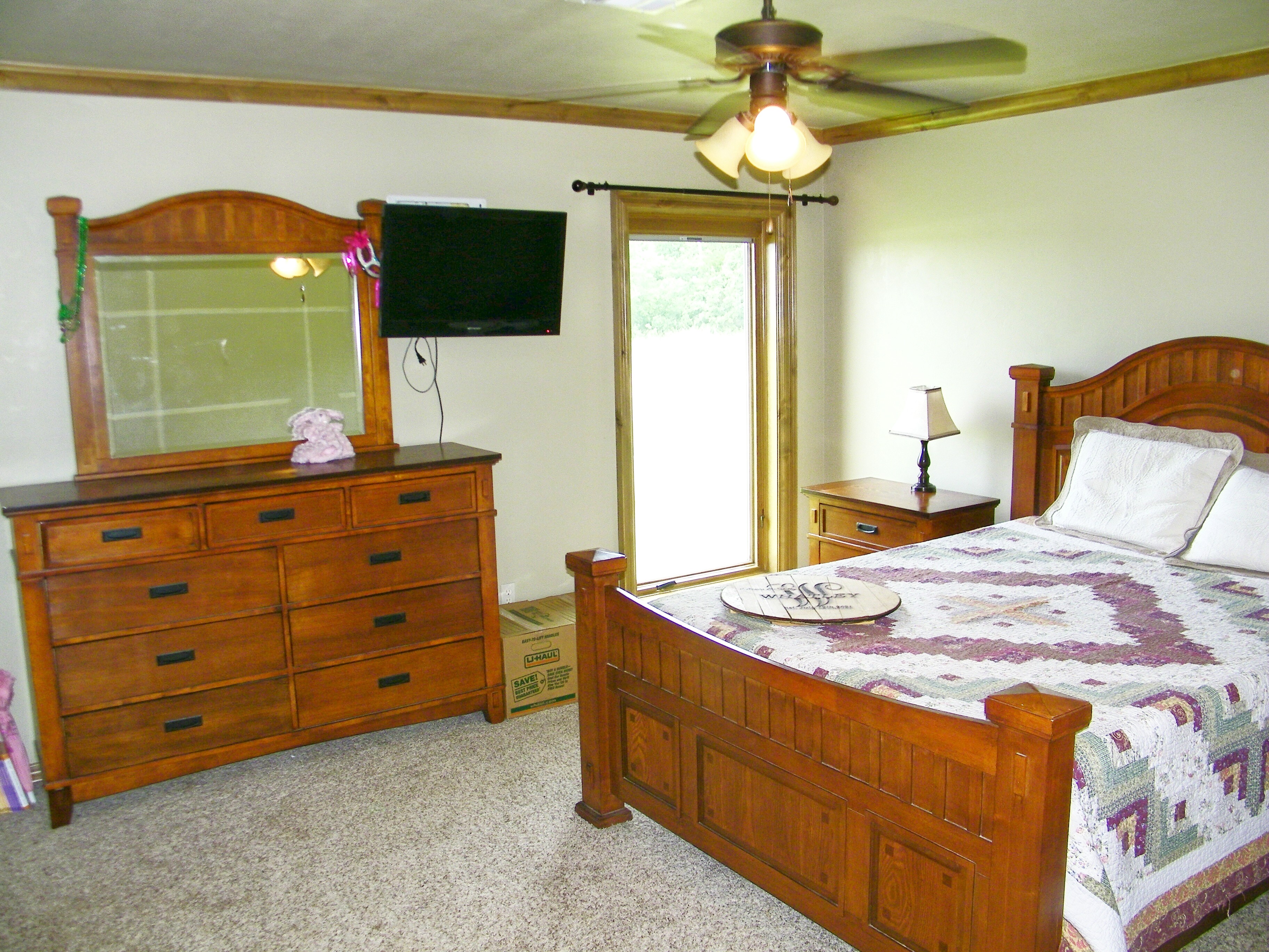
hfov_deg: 63.4
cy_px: 476
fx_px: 1026
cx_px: 634
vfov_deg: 49.7
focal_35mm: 28
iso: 80
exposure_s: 1/30
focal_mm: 5
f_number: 3.5
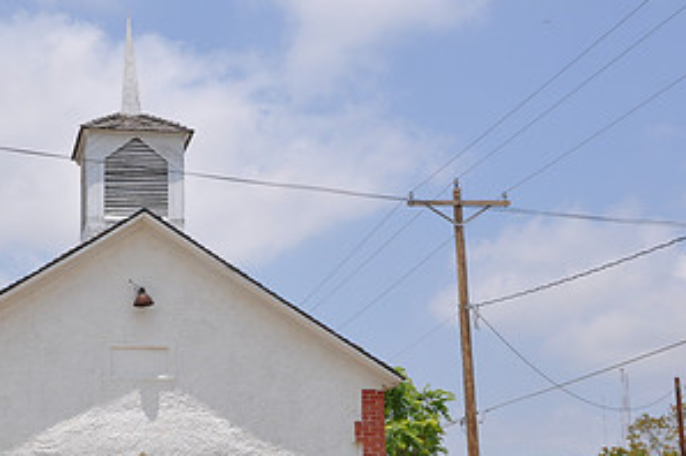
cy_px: 314
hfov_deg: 27.3
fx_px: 1389
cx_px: 159
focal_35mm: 73
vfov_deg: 18.6
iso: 200
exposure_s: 1/400
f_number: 9
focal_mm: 25
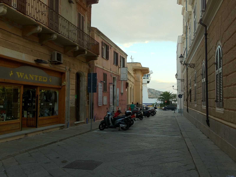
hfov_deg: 52.6
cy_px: 88
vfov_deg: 40.7
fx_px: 239
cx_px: 118
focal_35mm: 35
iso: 100
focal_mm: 4.28
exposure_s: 1/120
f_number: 2.4
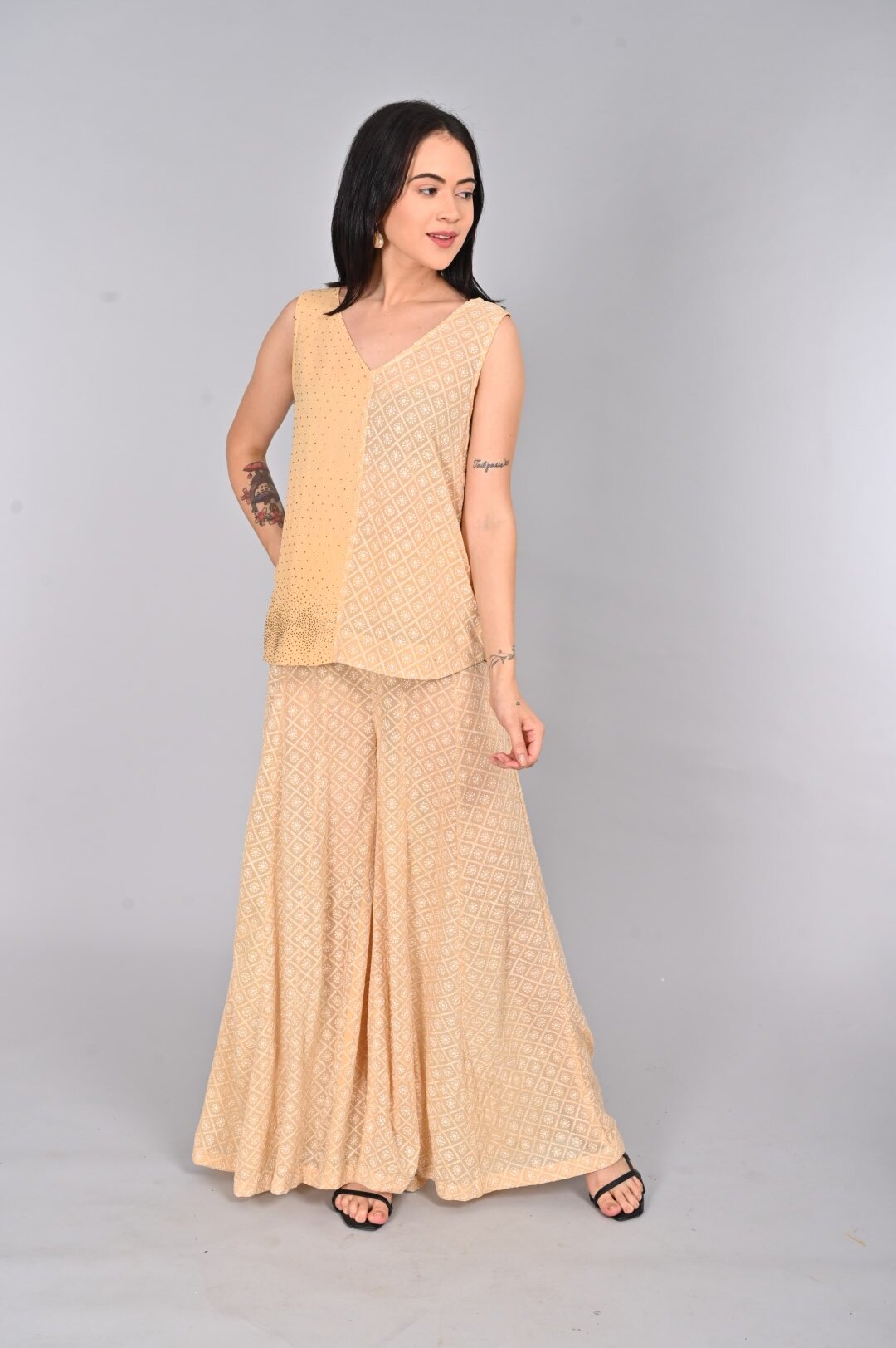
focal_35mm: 46
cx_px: 448
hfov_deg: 29.2
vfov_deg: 42.8
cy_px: 674
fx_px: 1719
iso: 320
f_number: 8
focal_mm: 46
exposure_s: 1/160
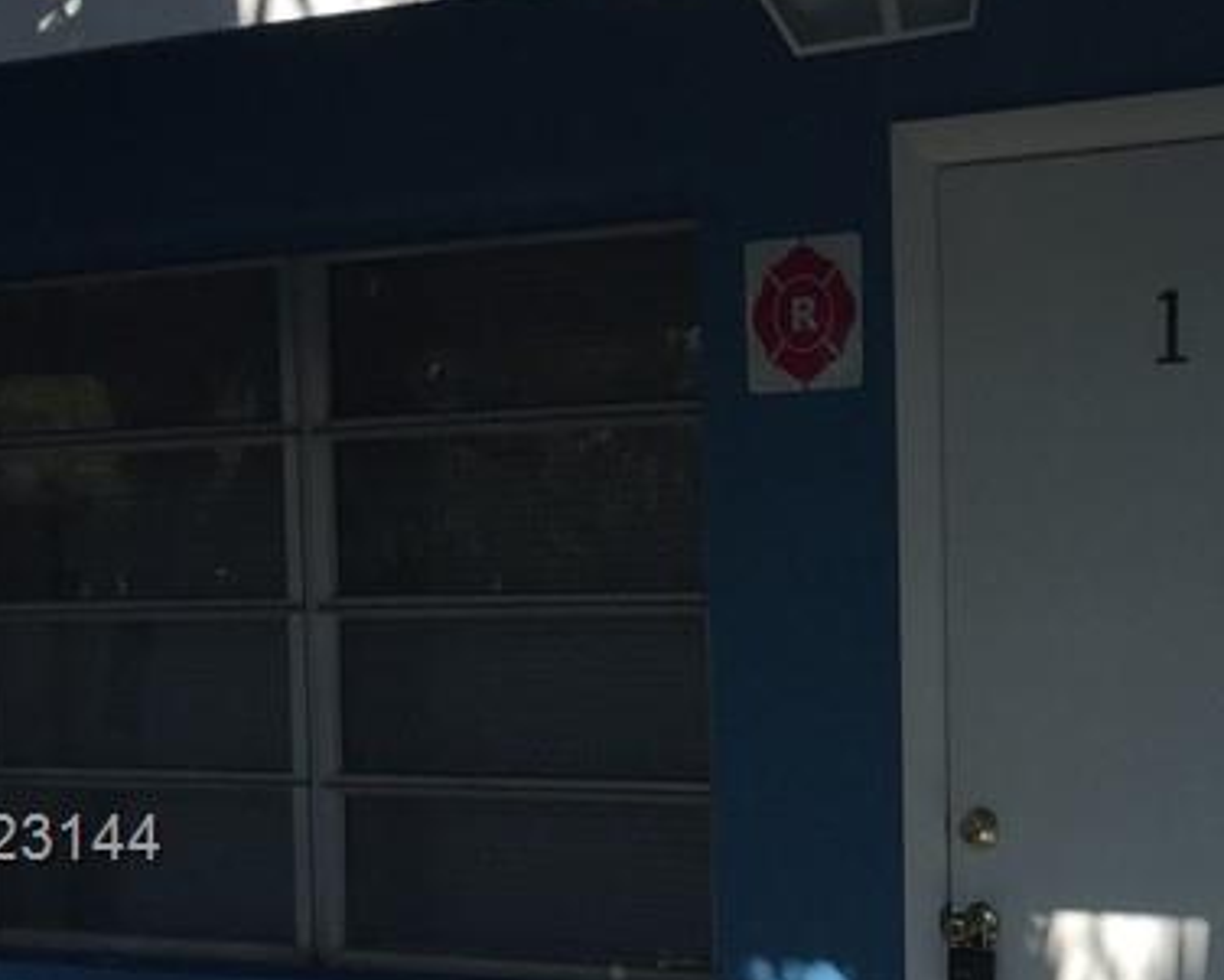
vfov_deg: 19.6
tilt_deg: -3.9
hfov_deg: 22.7
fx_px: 2790
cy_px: 843
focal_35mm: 77
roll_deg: -0.6
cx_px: 1491
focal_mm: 4.15
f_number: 2.2
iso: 32
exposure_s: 1/1721
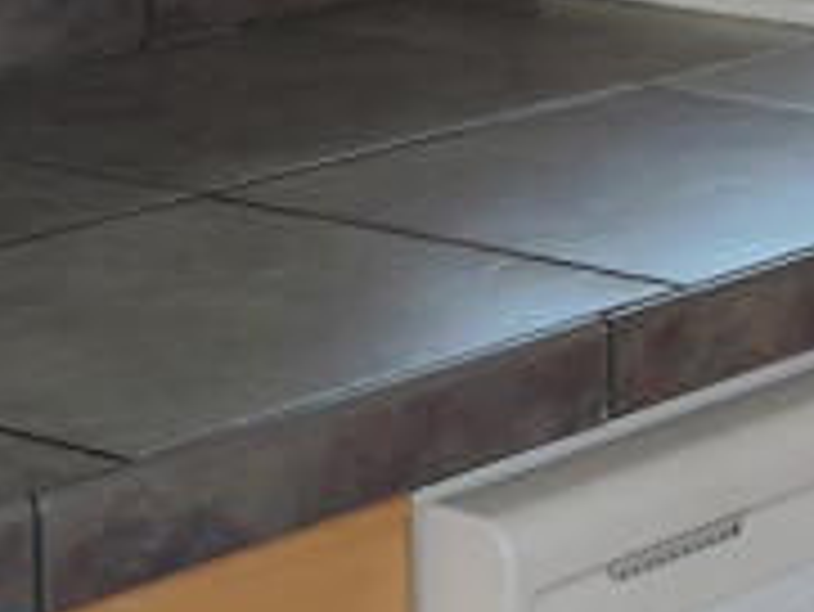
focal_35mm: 170
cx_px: 1471
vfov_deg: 8.5
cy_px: -378
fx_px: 4000
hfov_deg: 10.9
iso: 100
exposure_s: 1/50
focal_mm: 5.4
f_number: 3.5
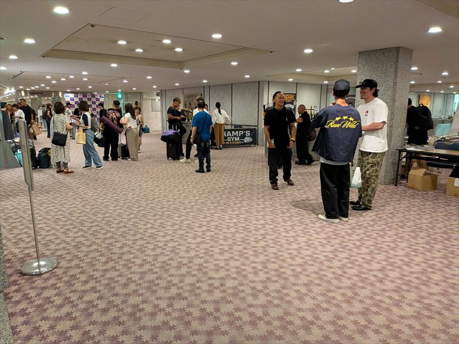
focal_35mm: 24
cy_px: 172
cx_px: 230
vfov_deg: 56.8
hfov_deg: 71.6
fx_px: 318
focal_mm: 4.53
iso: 1444
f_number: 1.7
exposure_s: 1/120
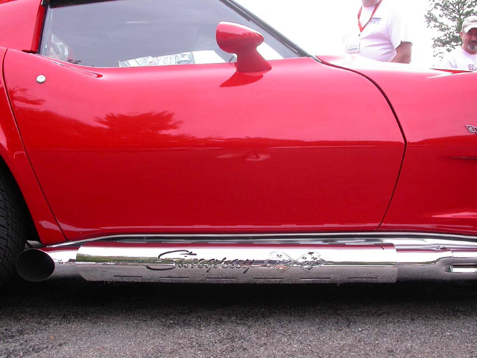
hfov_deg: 49.0
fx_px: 524
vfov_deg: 37.7
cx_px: 238
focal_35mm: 38
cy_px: 179
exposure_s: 1/117
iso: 100
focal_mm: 7.85
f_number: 4.7
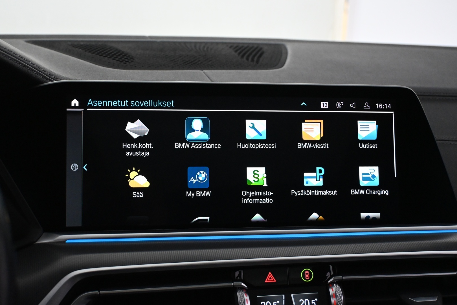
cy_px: 152
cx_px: 228
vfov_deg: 26.5
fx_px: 647
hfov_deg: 38.9
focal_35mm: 51
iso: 3200
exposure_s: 1/100
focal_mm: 34
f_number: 5
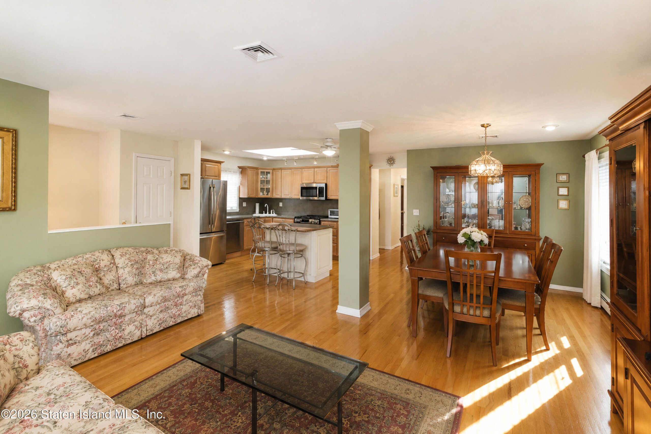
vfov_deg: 77.3
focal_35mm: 15
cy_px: 217
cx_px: 326
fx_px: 271
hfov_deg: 100.4
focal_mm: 10
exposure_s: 1/60
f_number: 8
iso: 2000
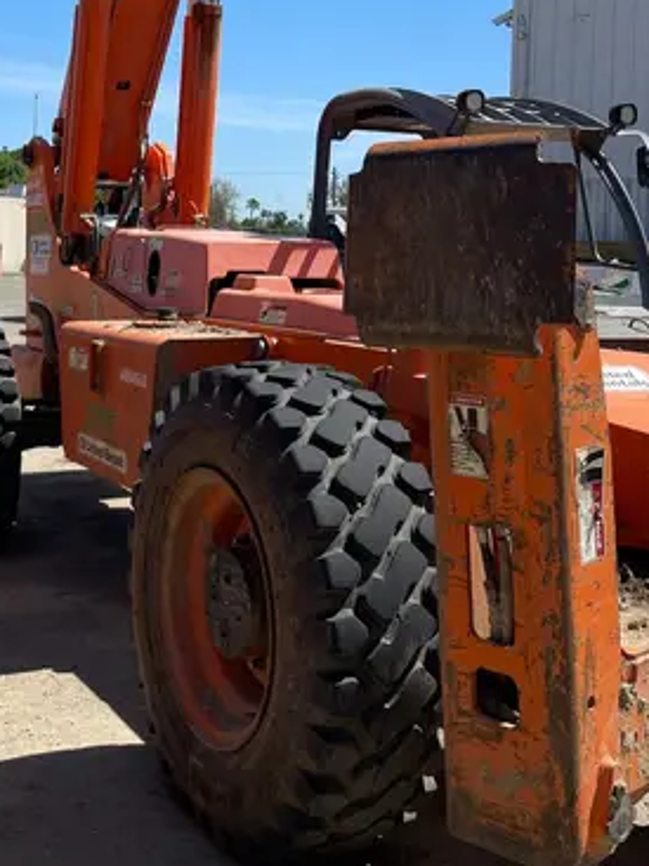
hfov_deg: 27.9
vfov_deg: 35.6
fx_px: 1301
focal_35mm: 52
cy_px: 171
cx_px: 229
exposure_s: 1/4651
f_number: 1.6
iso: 50
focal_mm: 4.2
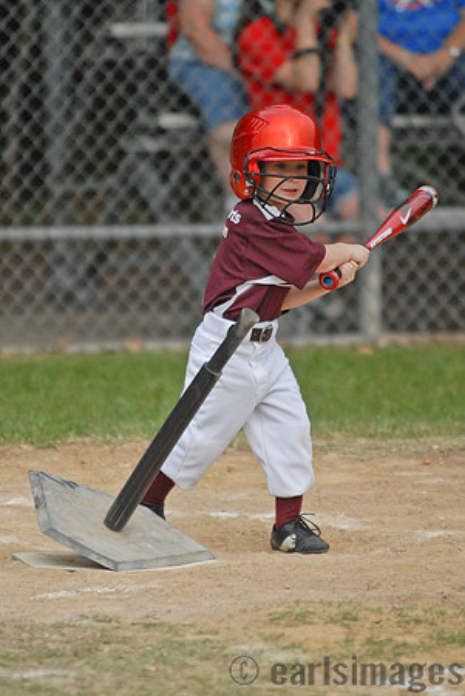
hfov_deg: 4.6
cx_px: 232
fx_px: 5799
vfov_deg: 6.9
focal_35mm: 300
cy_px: 348
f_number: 2.8
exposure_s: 1/6400
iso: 1000
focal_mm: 200
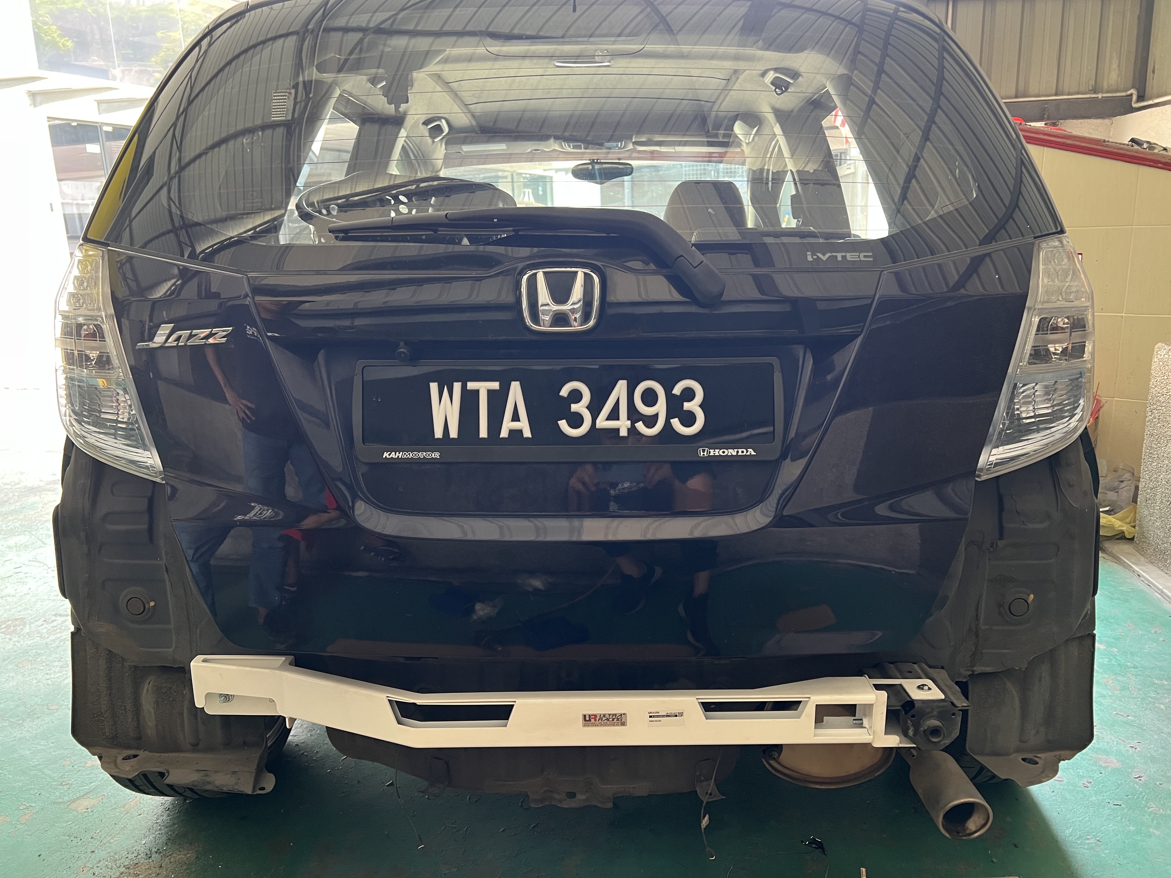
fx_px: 880
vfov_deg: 53.1
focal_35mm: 26
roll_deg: +2.2
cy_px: 439
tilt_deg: -14.0
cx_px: 586
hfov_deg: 67.3
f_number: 1.5
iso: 200
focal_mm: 5.7
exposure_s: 1/60
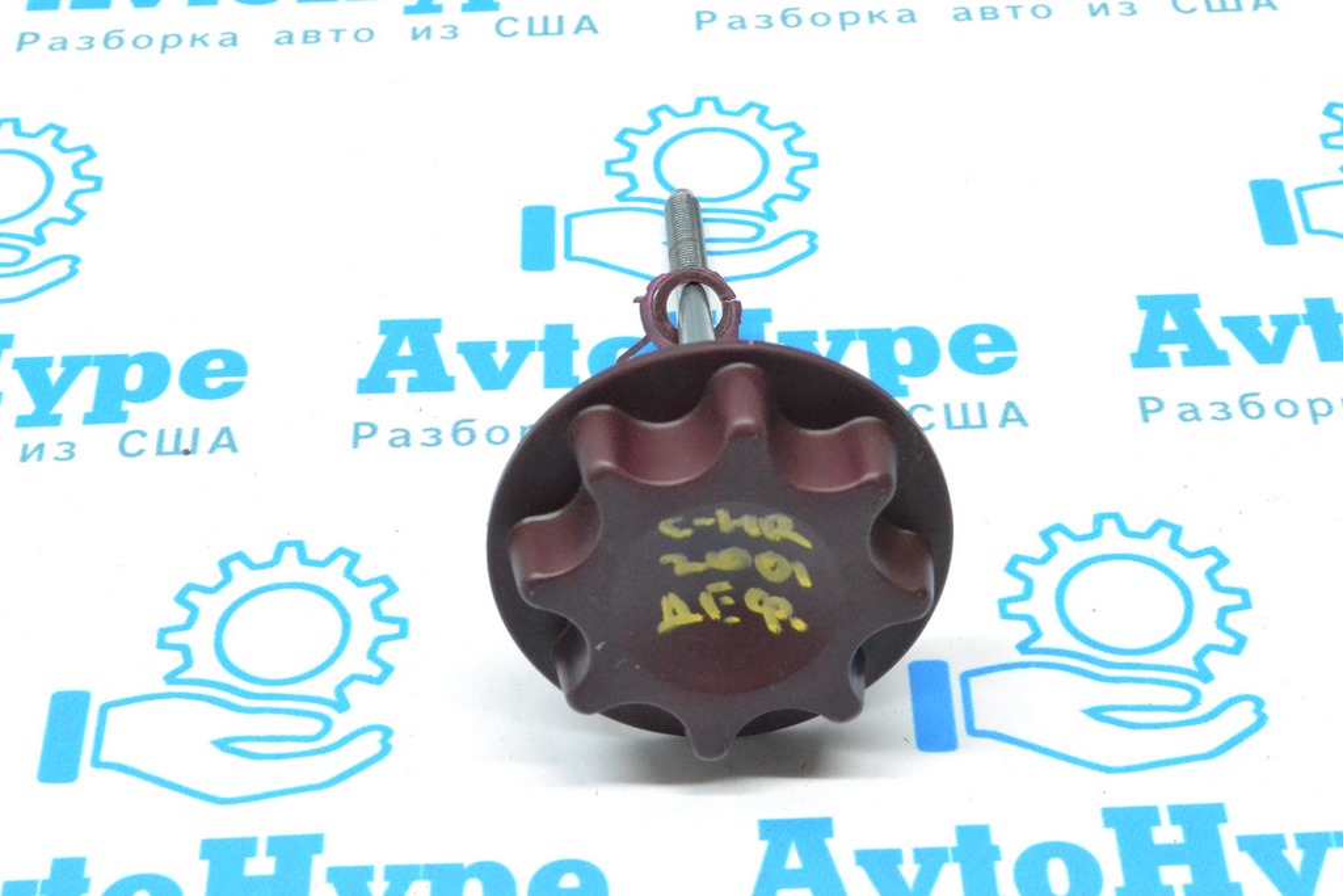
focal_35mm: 72
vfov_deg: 18.9
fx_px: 2686
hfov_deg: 28.1
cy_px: 448
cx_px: 672
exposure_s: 1/100
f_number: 13
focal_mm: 48
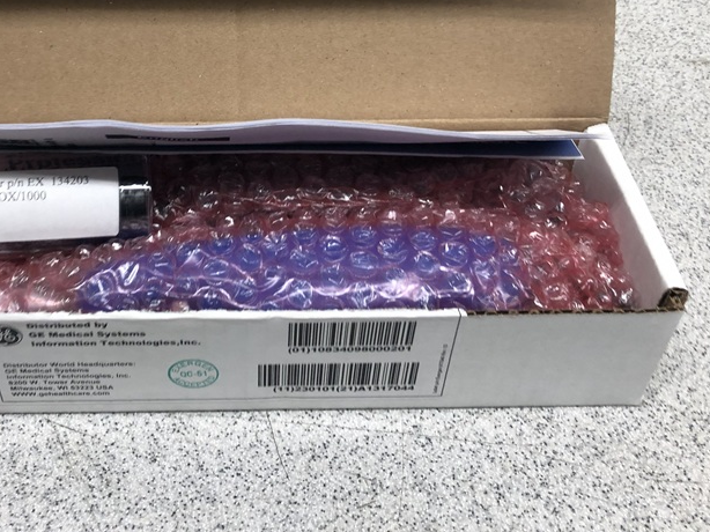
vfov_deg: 30.9
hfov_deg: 40.8
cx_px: 244
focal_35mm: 46
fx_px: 943
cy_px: 121
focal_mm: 3.99
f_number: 1.8
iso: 25
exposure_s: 1/30
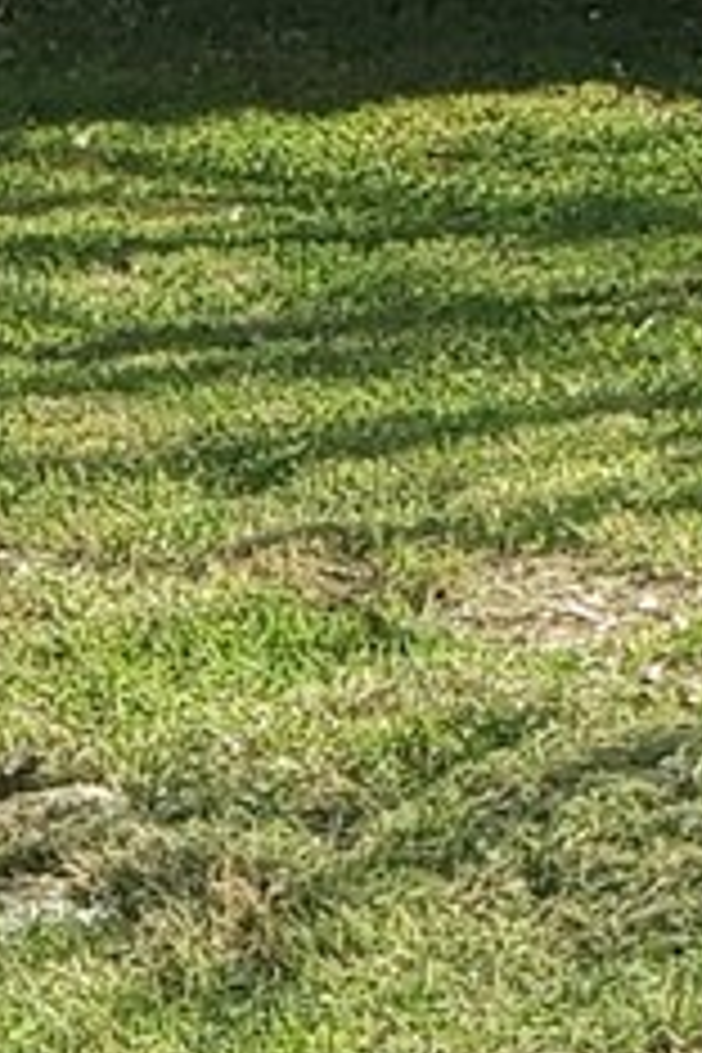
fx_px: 6932
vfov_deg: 8.6
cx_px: -670
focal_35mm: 237
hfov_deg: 5.7
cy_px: 1323
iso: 50
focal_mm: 4.3
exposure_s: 1/827
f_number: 2.4
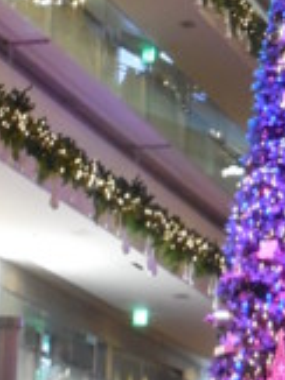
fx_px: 1836
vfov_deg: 11.8
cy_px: 65
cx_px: 117
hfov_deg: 8.9
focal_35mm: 167
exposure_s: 1/20
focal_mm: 6.1
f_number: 3.4
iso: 400
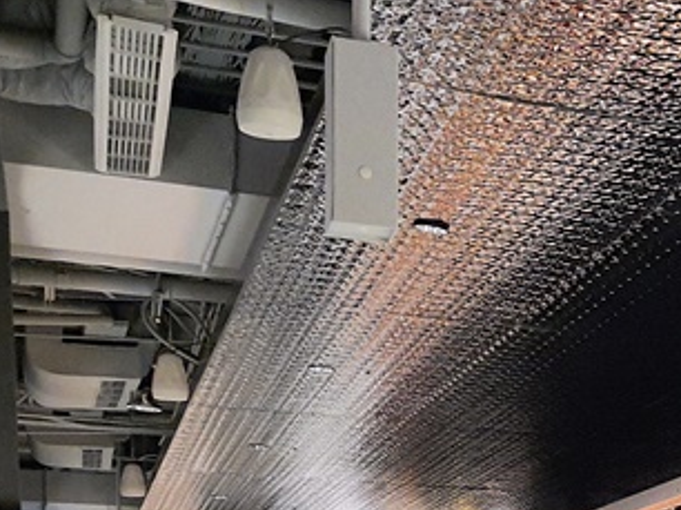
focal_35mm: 85
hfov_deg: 20.1
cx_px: 997
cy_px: 675
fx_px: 1671
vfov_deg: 16.3
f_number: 1.7
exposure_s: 1/40
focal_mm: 4.32
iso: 200
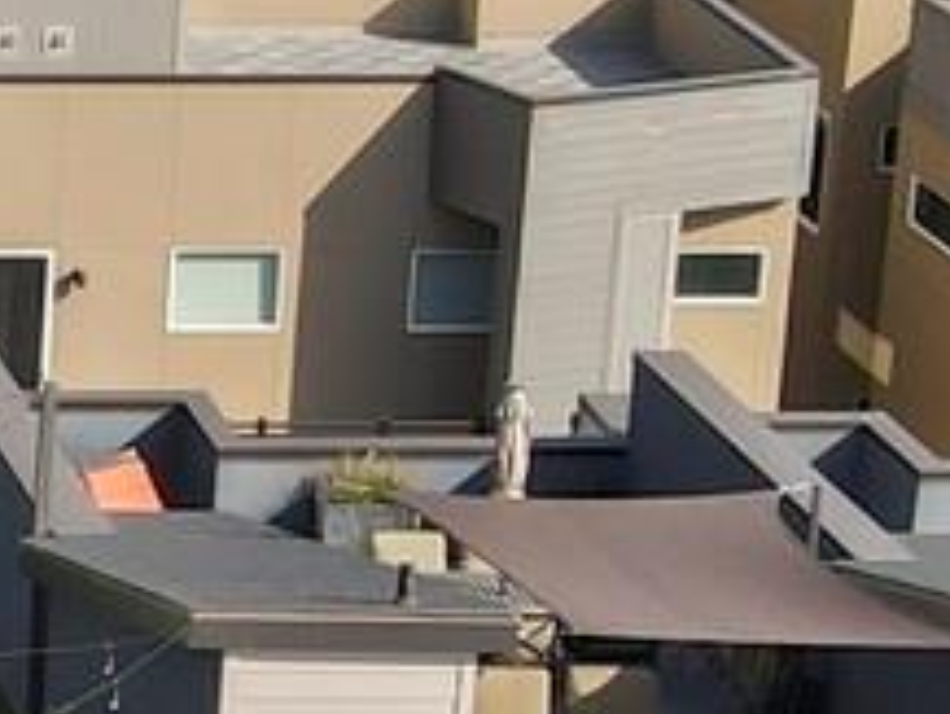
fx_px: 4860
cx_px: -1003
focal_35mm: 177
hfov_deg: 10.2
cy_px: 438
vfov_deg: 8.4
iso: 100
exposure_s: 1/400
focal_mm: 4.5
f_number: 2.8
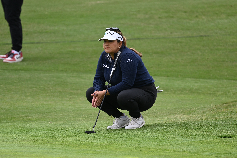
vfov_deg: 2.3
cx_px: 118
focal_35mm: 600
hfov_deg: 3.4
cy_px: 79
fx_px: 3950
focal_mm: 400
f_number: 5.6
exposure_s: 1/640
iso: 220
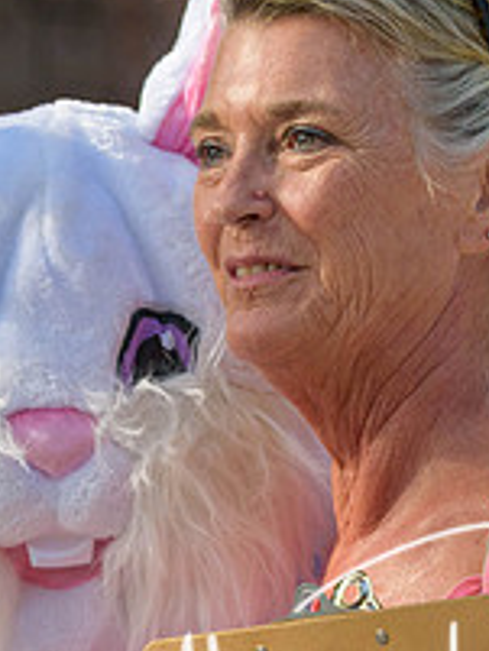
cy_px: 397
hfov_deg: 3.4
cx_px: 123
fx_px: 8222
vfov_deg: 4.5
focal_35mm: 437
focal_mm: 105
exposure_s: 1/500
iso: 320
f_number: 5.6
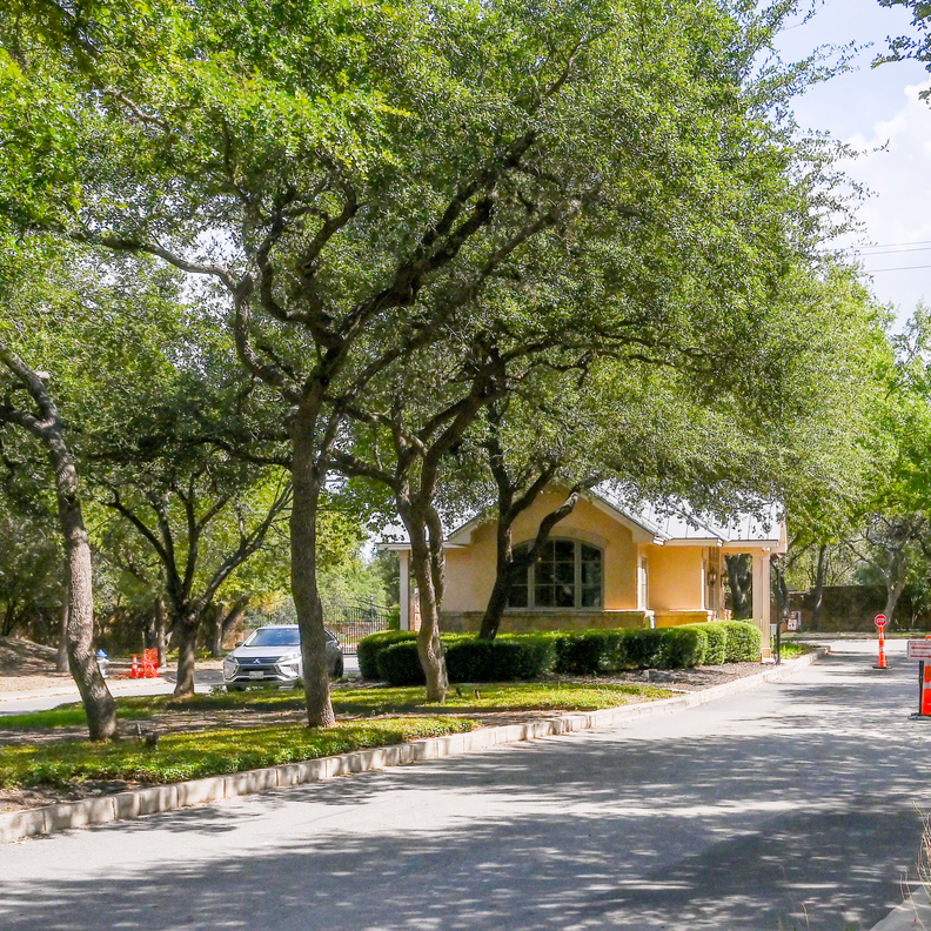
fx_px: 1457
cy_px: 628
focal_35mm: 48
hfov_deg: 34.2
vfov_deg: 35.1
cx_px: 766
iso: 1600
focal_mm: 27.5
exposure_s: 1/1600
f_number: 18
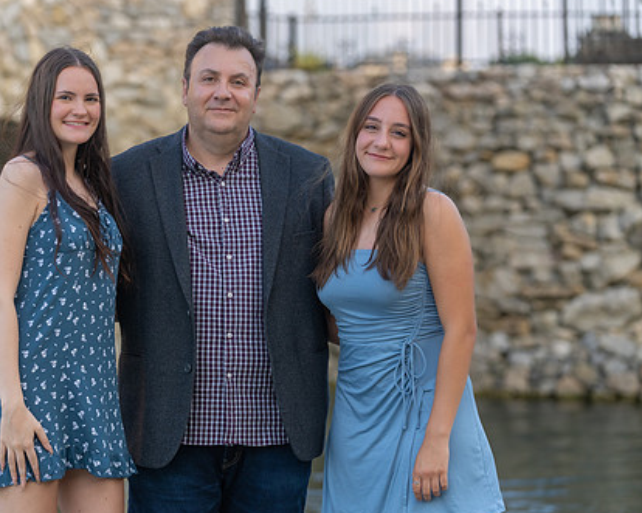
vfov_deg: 9.8
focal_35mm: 158
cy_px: 252
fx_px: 3001
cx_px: 214
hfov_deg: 12.2
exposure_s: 1/320
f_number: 3.5
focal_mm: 120
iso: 200
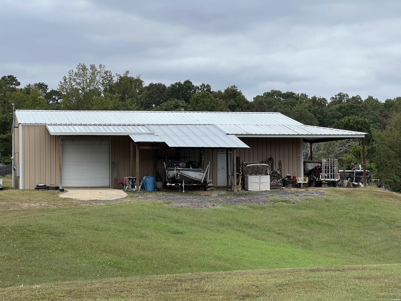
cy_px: 150
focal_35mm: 77
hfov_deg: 25.3
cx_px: 200
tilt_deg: +2.3
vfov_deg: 19.1
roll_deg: +0.9
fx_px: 892
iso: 32
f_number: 2.8
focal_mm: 9
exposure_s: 1/238
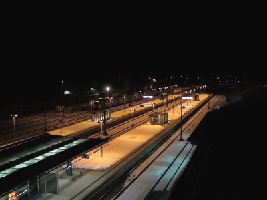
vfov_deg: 37.7
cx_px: 134
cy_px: 100
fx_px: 293
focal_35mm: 38
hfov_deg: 49.0
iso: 80
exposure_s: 1/8
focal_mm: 6.3
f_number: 2.8
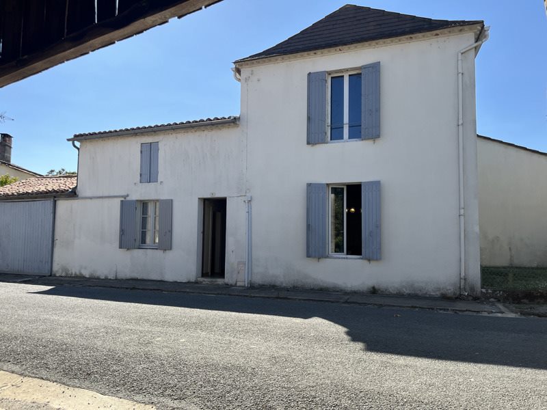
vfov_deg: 53.1
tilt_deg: +4.7
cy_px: 205
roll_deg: -0.4
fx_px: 411
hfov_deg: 67.3
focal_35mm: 26
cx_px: 274
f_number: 1.6
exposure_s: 1/2463
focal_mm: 5.1
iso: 50
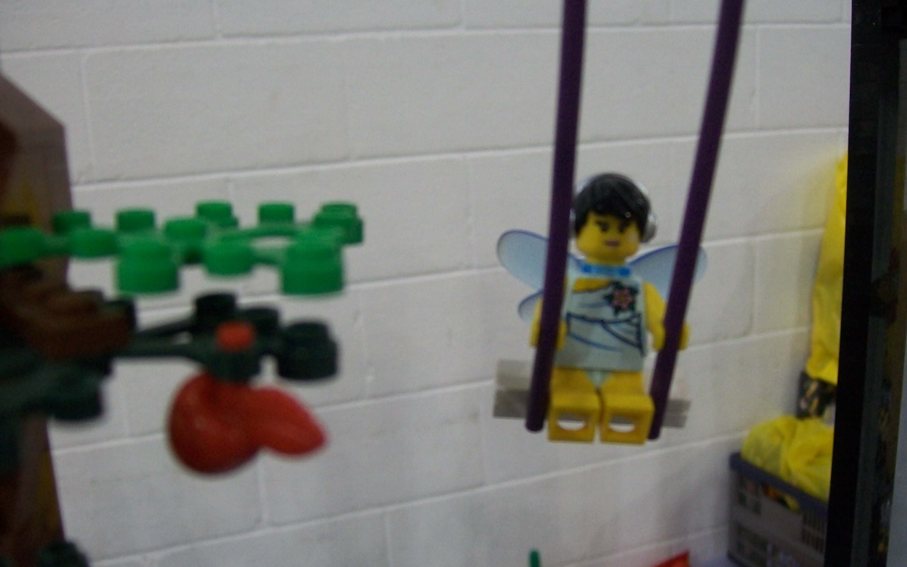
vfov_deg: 32.7
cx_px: 446
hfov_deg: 50.4
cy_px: 336
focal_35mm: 39
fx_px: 964
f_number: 2.7
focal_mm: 6
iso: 160
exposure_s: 1/30
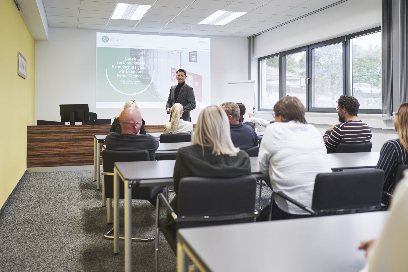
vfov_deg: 37.9
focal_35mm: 35
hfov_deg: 54.4
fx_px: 397
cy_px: 136
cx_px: 204
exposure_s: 1/100
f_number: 2
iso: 400
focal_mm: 35
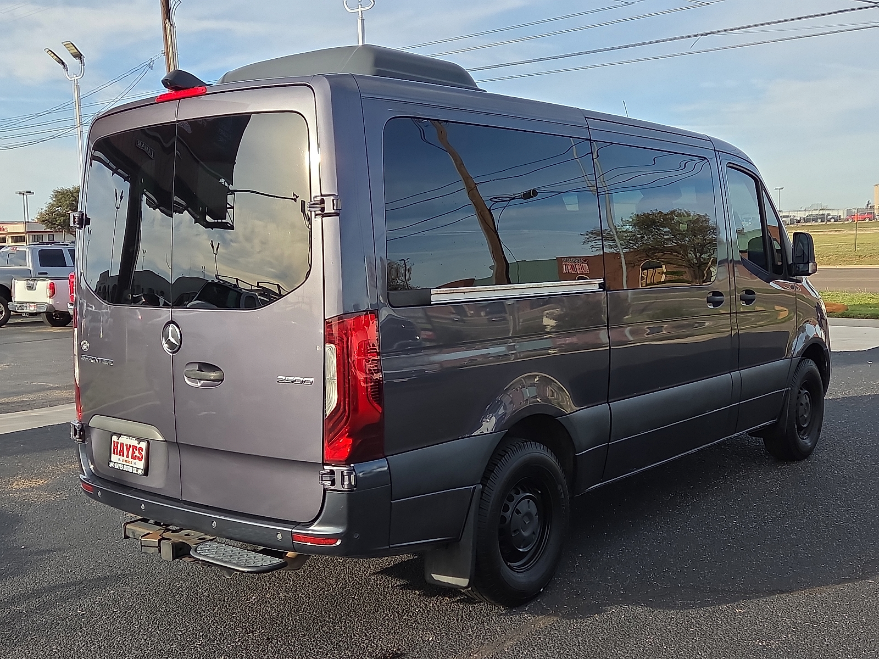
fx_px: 990
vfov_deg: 36.8
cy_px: 330
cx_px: 440
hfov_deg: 47.9
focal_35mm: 39
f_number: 1.8
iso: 25
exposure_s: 1/667
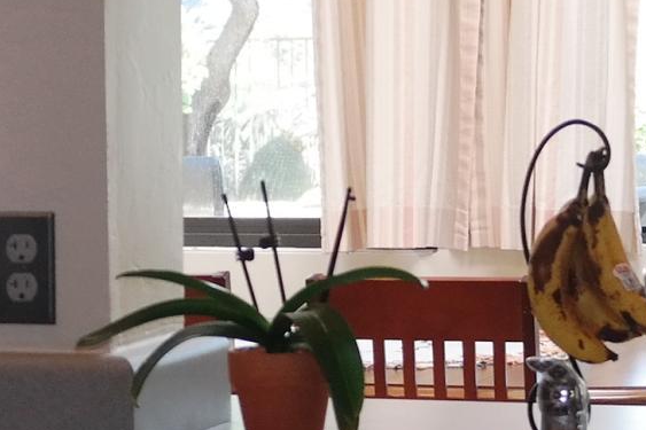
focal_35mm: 192
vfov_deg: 7.1
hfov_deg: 10.5
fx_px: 3444
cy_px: 454
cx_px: -153
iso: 400
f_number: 3.5
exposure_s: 1/180
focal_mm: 24
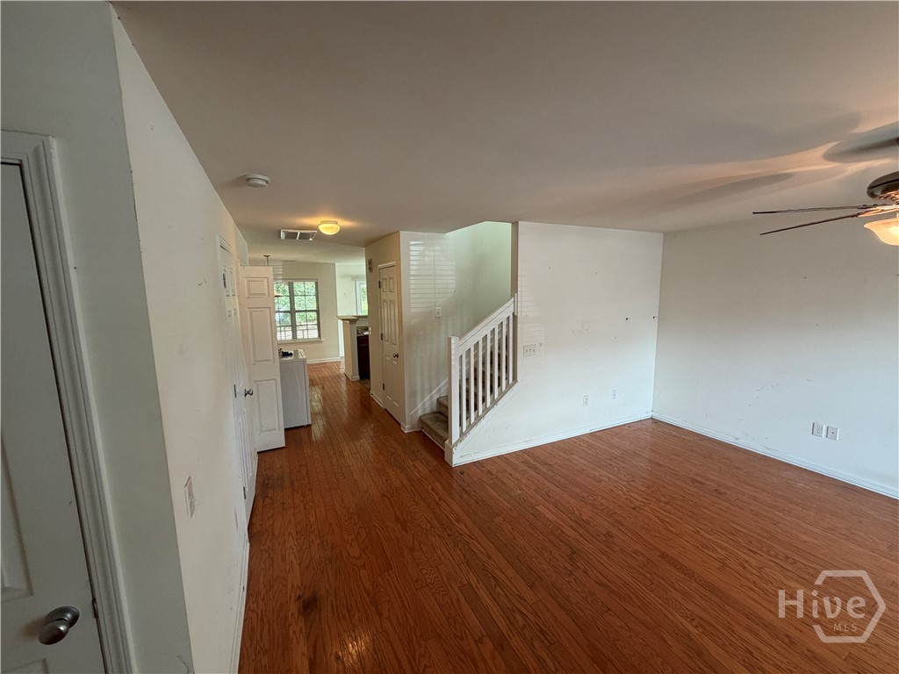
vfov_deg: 85.7
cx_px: 450
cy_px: 337
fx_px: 364
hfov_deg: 102.1
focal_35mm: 14
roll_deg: +1.1
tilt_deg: -7.6
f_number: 2.2
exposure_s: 1/60
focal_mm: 2.22
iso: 200
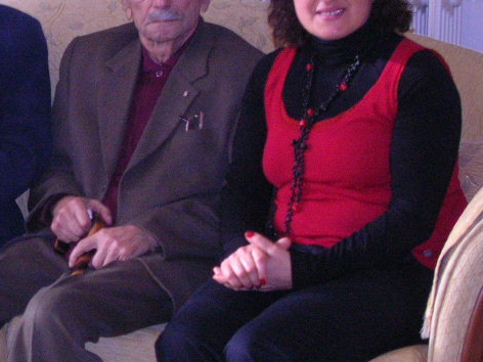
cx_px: -40
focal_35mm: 141
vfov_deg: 10.5
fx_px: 1967
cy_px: 106
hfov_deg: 13.7
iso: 183
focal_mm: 10.9
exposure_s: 1/60.1
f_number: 3.7
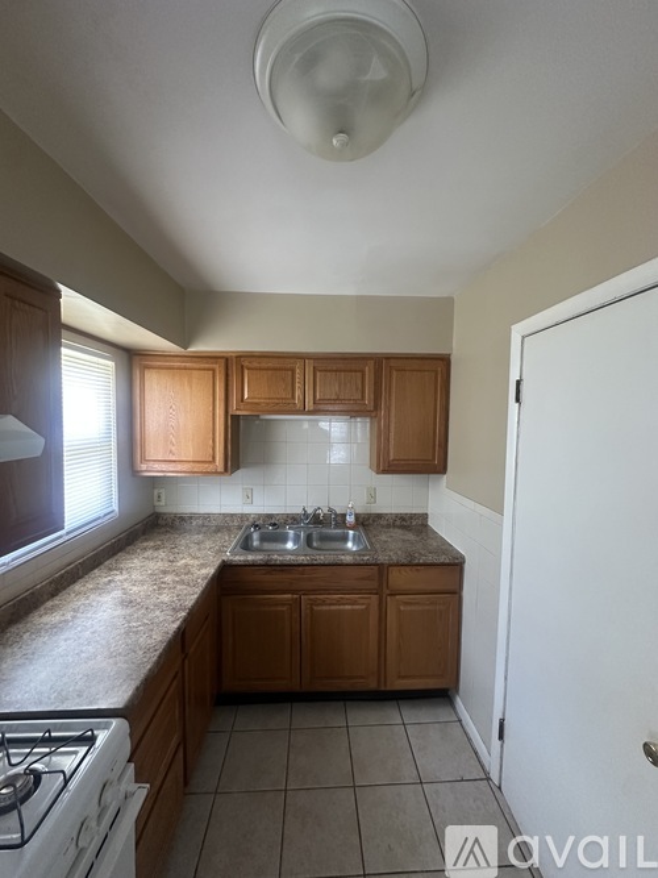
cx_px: 329
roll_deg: -1.7
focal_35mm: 14
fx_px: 355
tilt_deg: -2.6
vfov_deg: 102.1
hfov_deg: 85.7
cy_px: 439
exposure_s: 1/60
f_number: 2.2
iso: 400
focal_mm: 2.22
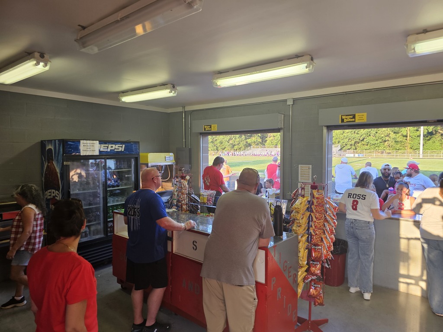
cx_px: 222
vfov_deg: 58.9
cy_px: 166
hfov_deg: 73.9
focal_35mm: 23
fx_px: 294
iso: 100
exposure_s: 1/120
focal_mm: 6.3
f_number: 1.7
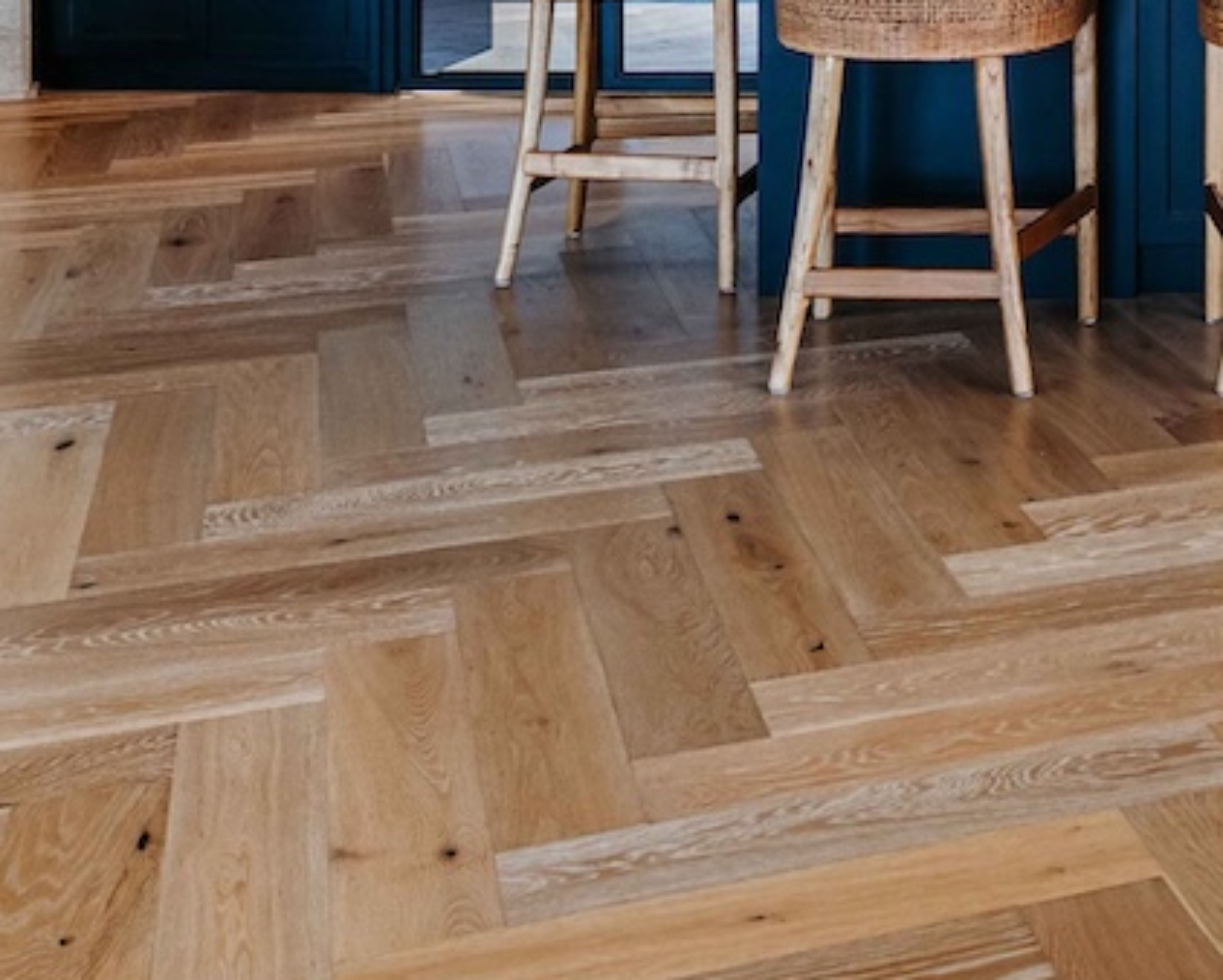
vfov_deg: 21.3
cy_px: -348
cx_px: 1330
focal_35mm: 64
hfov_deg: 27.2
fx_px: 2318
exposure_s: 1/320
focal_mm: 16
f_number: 7.1
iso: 400
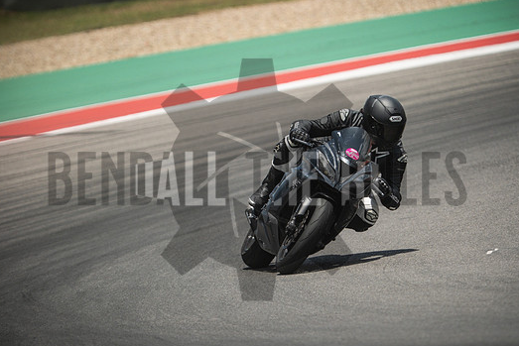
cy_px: 180
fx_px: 6720
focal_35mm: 466
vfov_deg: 3.0
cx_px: 257
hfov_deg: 4.4
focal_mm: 280
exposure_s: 1/4000
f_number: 2.8
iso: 320
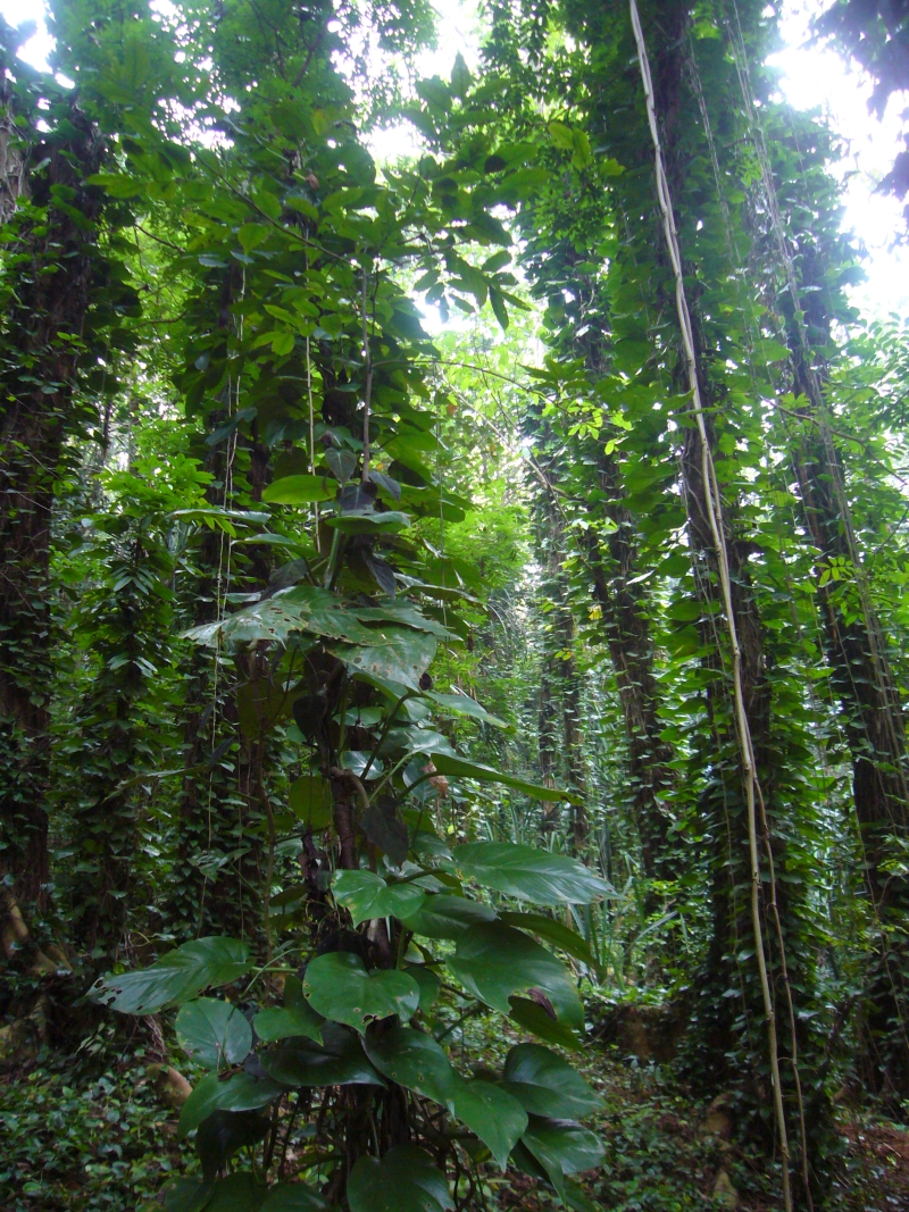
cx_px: 454
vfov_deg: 63.4
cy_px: 606
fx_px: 981
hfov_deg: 49.7
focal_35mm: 28
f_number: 2.8
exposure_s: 1/13
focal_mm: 4.6
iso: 200
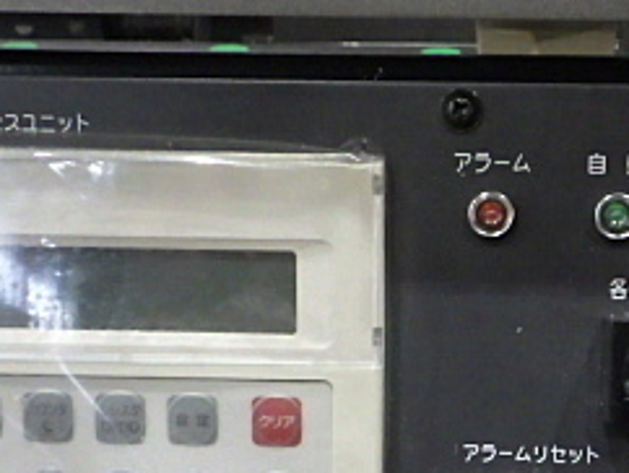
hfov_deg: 25.9
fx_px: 1346
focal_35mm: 74
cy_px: 398
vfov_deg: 19.7
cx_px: 481
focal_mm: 5
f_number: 3.5
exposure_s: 1/45
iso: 1250
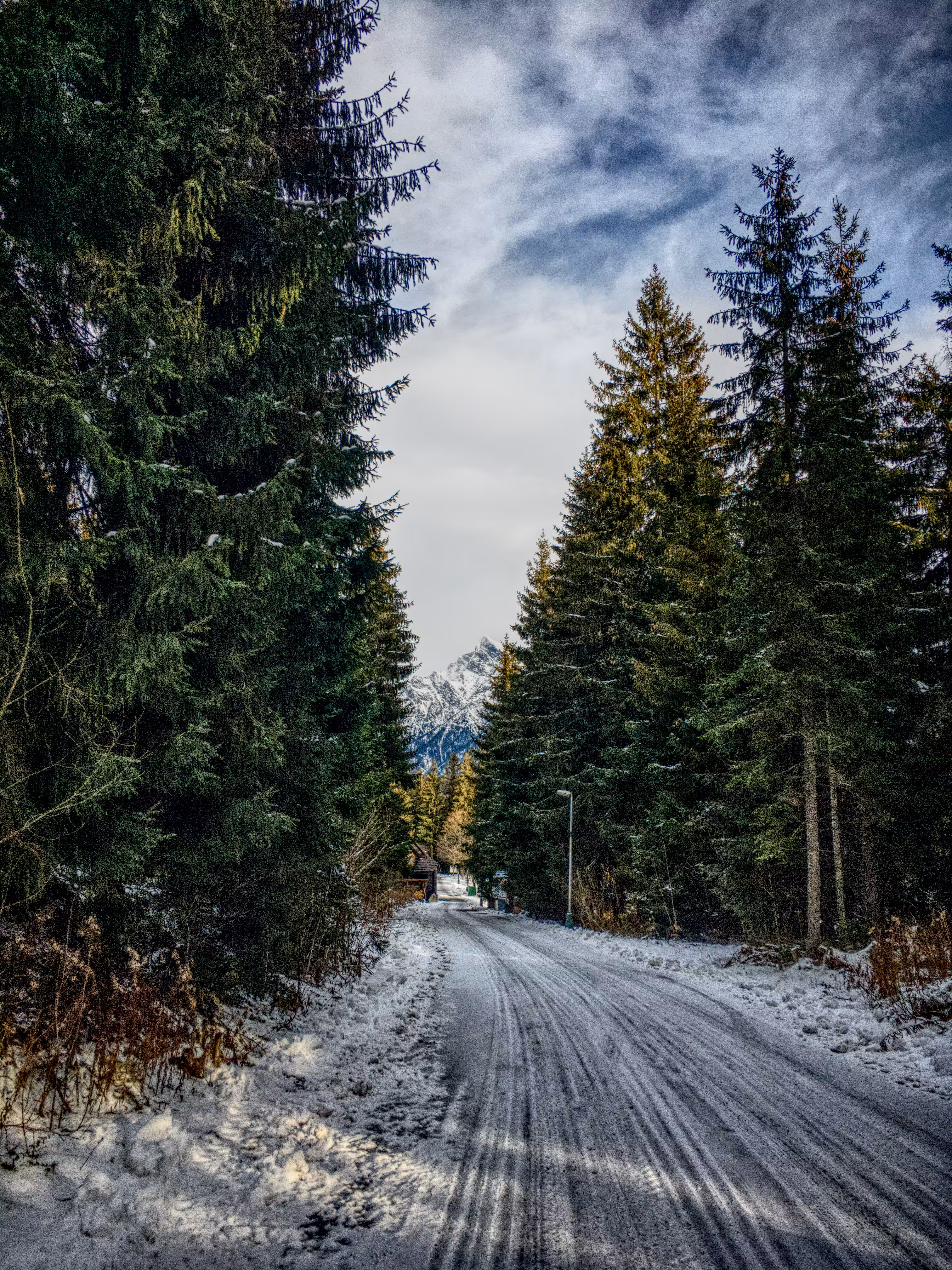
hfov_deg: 48.2
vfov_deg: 61.7
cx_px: 476
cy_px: 635
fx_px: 1063
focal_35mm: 29
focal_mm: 4.2
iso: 25
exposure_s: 1/855
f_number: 2.2
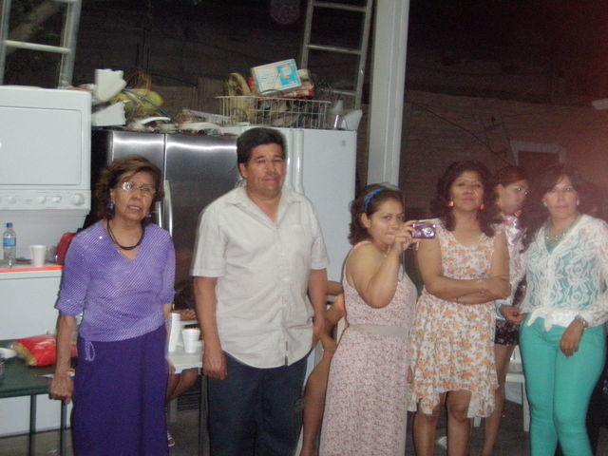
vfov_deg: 25.2
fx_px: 1019
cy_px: 228
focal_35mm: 58
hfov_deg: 33.2
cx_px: 304
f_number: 4.2
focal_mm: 10.28
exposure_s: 1/40
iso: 500
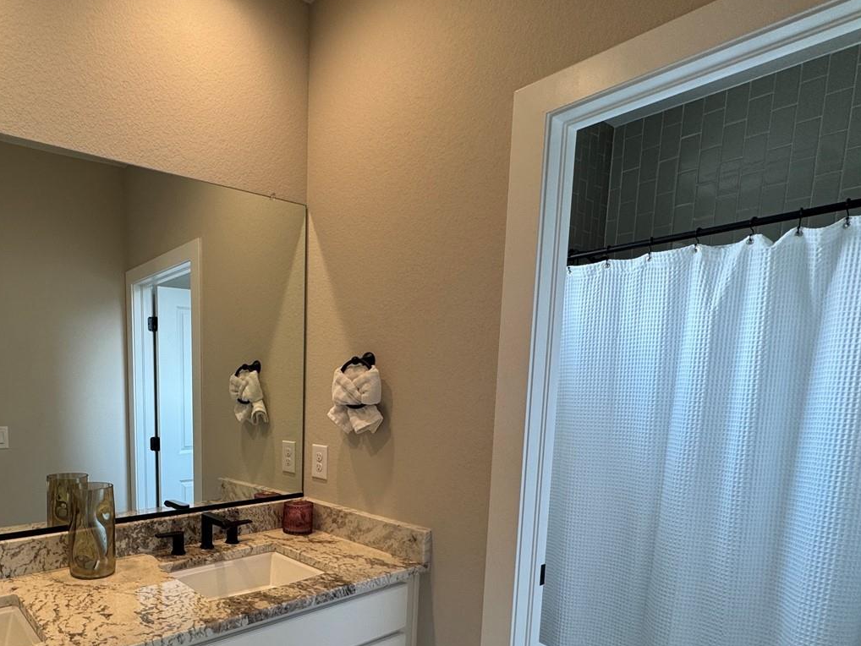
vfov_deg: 59.0
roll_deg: +0.2
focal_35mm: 22
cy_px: 453
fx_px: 547
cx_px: 222
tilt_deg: -7.4
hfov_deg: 71.5
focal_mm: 2.22
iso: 100
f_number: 2.2
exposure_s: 1/120
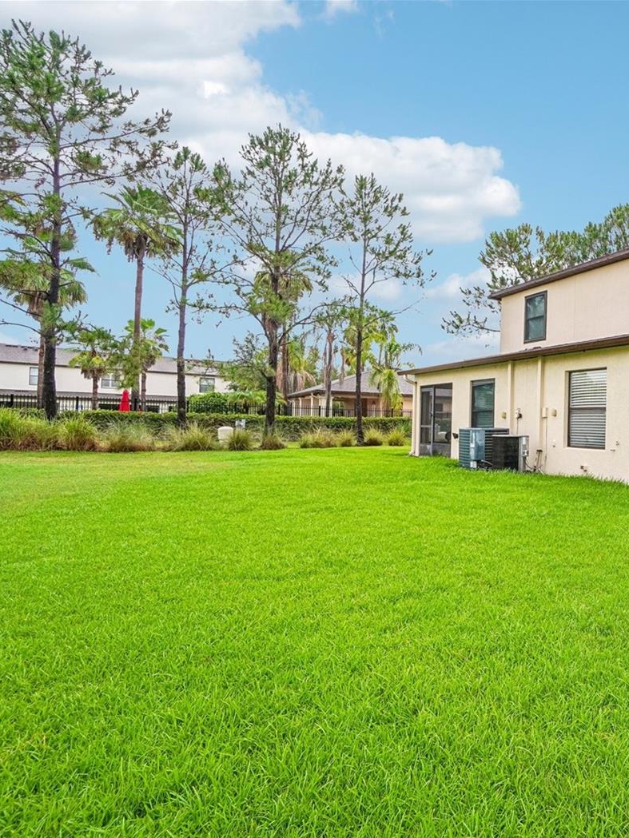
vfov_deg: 76.4
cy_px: 425
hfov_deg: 49.5
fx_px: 533
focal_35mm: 22
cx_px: 632
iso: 250
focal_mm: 10
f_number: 8
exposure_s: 1/30
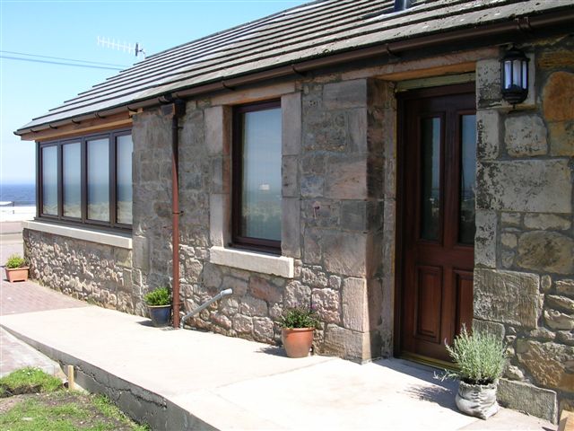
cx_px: 287
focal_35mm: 38
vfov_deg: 37.7
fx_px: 630
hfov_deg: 49.0
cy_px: 216
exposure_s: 1/151
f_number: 5.6
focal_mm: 5.8
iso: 50
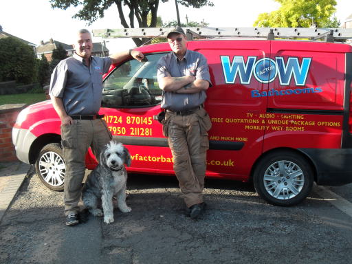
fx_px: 356
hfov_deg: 52.6
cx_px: 176
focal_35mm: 35
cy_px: 132
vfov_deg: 40.7
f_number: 3.2
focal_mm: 6.3
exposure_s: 1/180
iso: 100
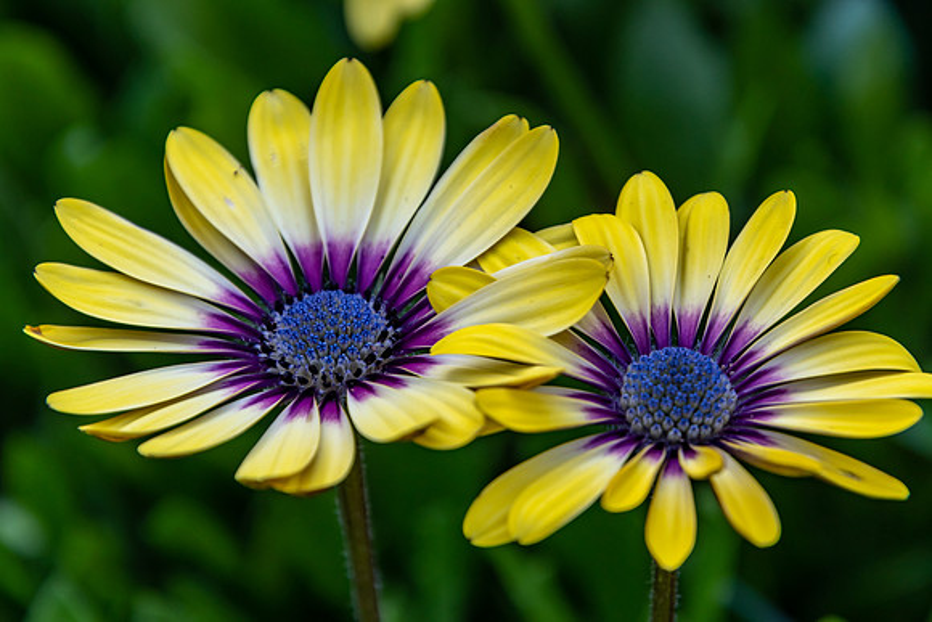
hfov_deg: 5.1
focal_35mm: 406
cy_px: 311
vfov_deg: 3.4
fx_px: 10518
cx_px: 466
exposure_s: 1/250
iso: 400
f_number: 8
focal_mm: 270
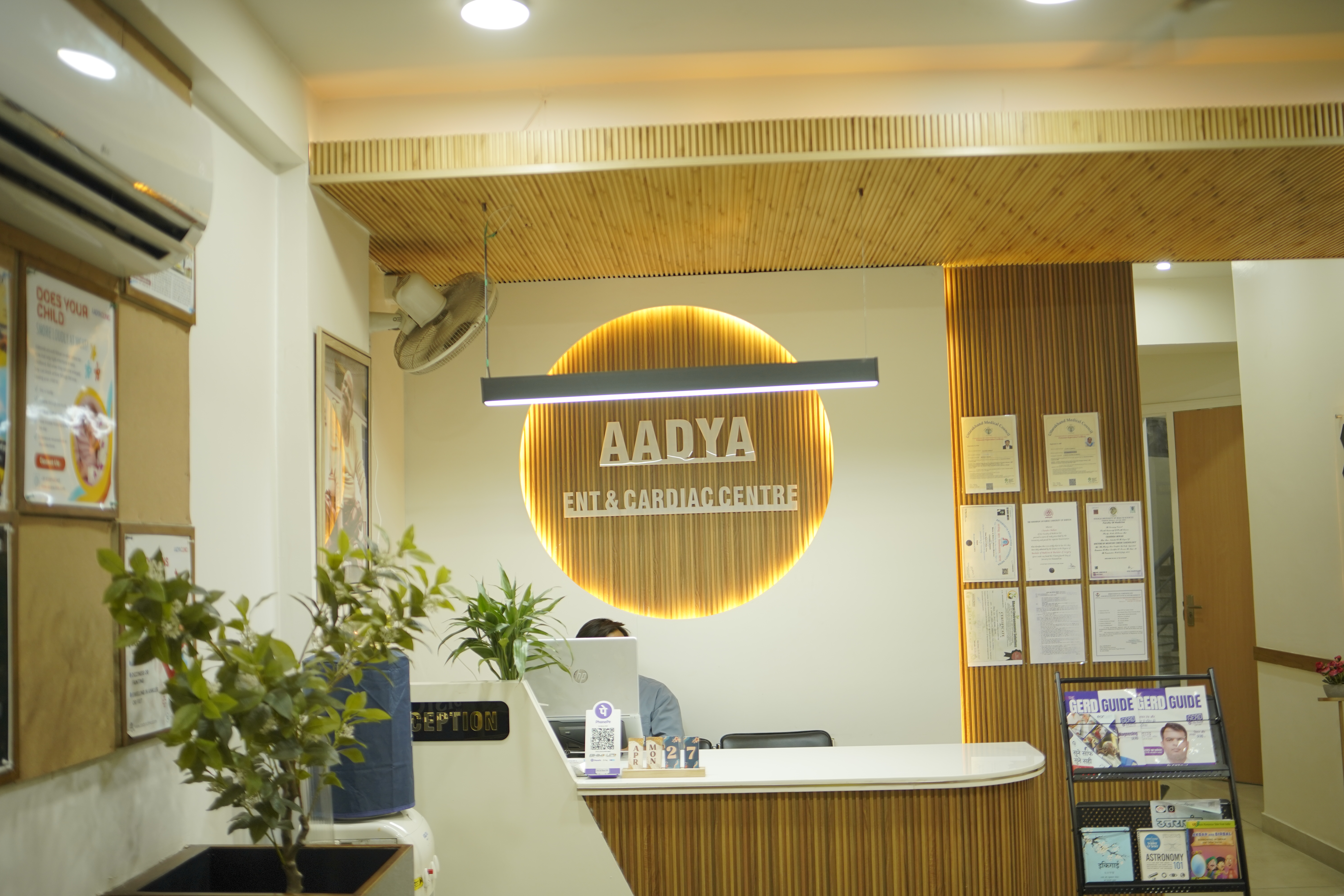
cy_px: 448
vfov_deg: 37.9
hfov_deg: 54.4
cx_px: 672
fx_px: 1307
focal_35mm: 35
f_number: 1.8
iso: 400
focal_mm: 35
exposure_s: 1/125
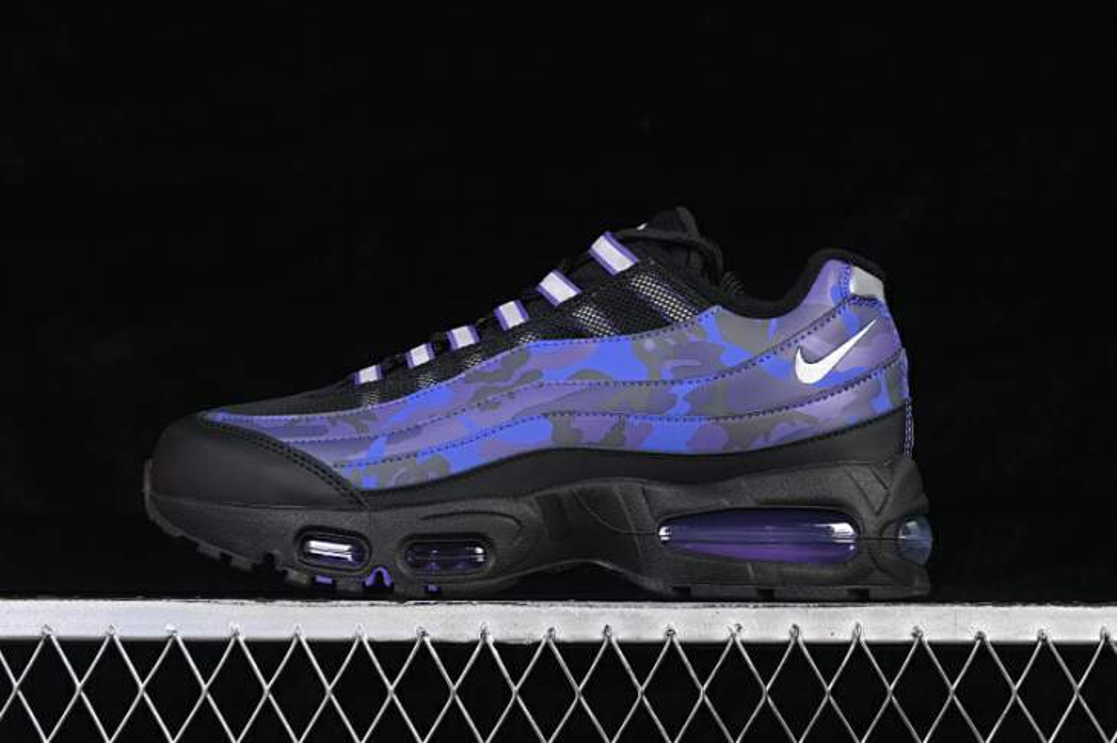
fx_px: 2326
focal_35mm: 75
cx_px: 558
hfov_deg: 27.0
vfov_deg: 18.2
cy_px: 372
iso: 160
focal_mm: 50
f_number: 6.3
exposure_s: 1/60
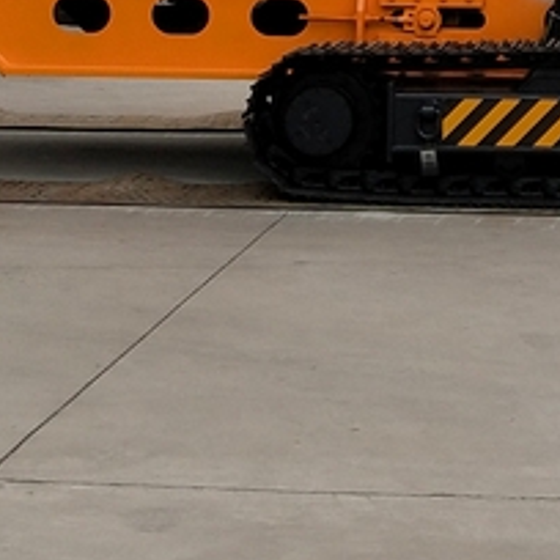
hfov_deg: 11.0
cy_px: -288
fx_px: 2855
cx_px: 656
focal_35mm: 156
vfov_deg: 10.8
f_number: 1.8
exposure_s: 1/744
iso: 115
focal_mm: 3.95
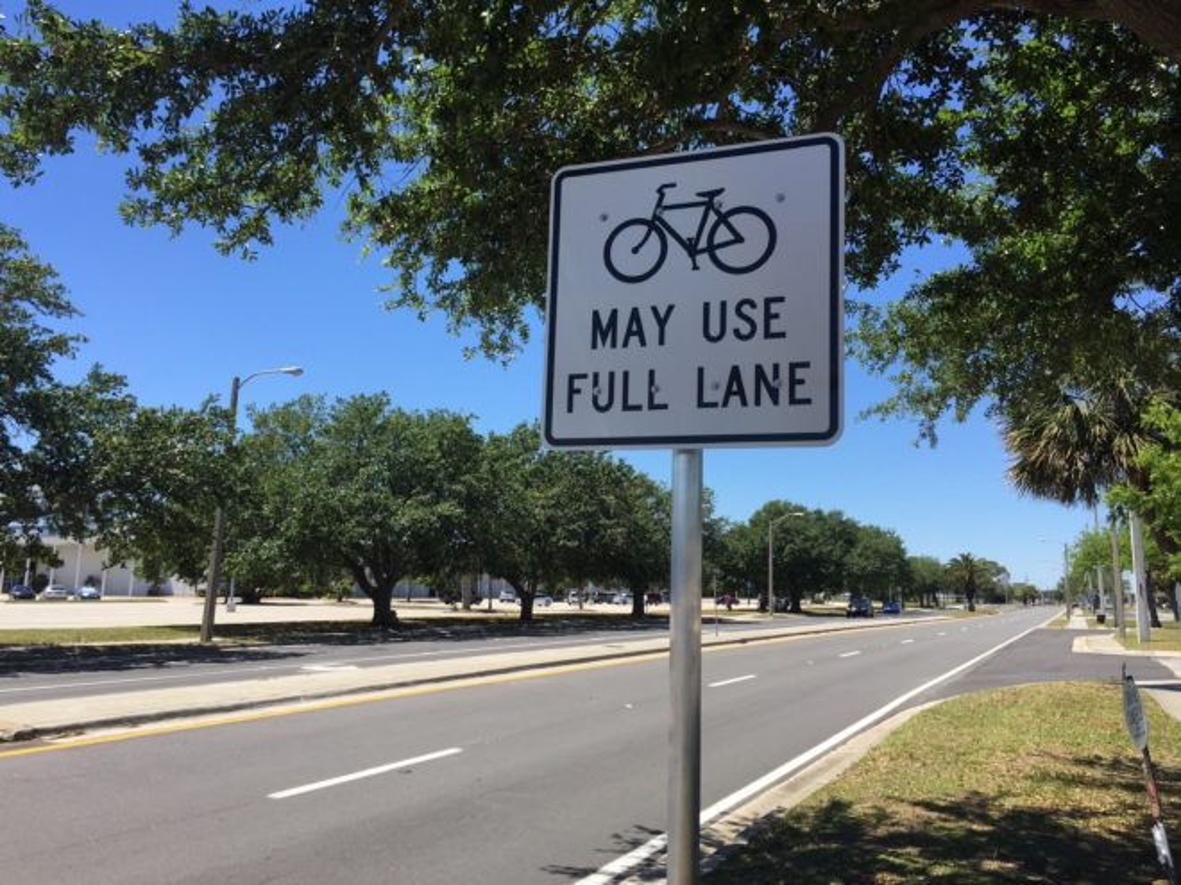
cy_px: 442
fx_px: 989
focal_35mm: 29
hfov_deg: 61.7
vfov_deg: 48.2
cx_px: 590
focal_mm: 4.15
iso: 32
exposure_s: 1/1799
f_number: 2.2
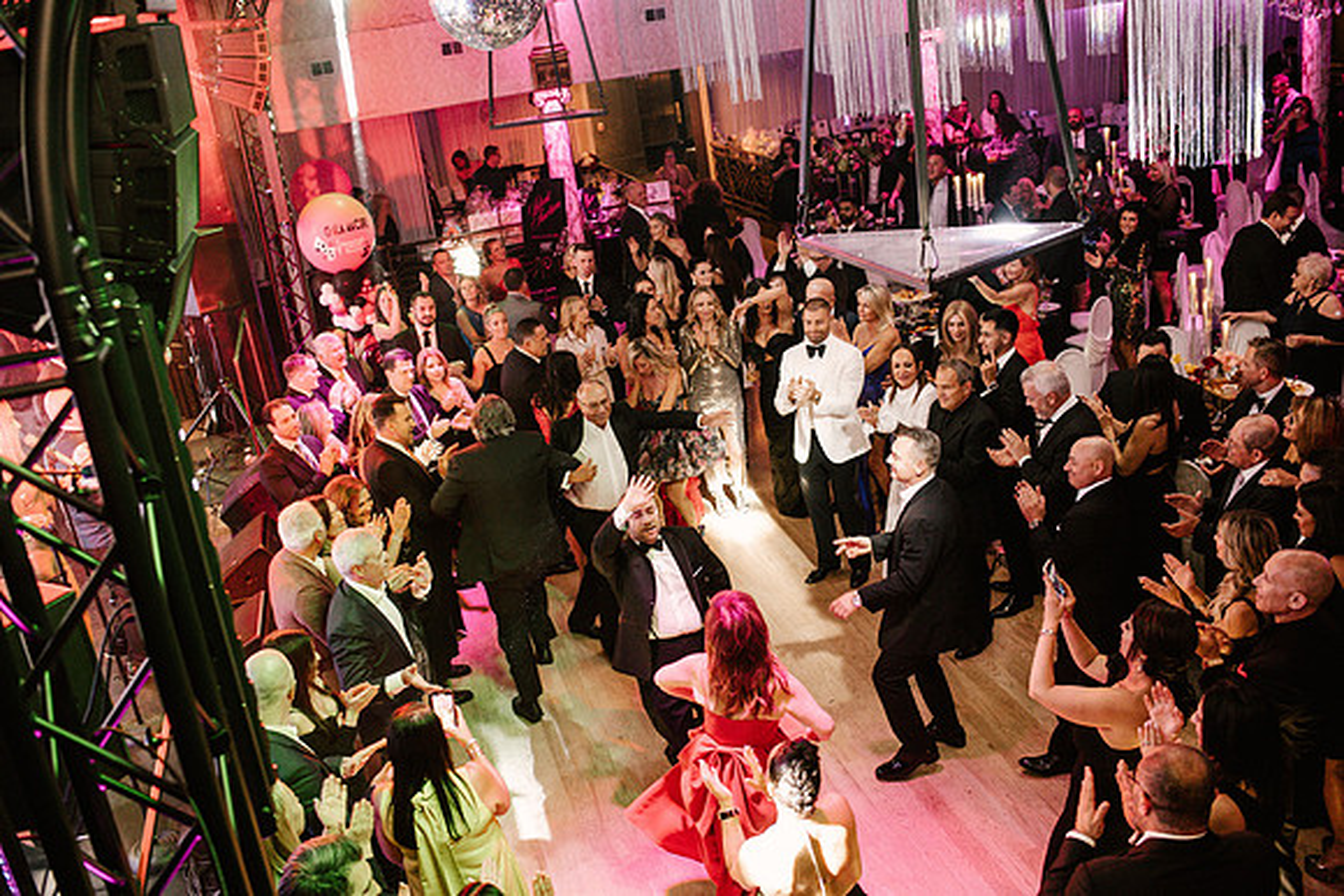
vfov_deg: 37.9
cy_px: 448
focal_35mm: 35
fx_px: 1307
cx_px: 672
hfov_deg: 54.4
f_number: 2.8
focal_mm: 35
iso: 2500
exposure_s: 1/200
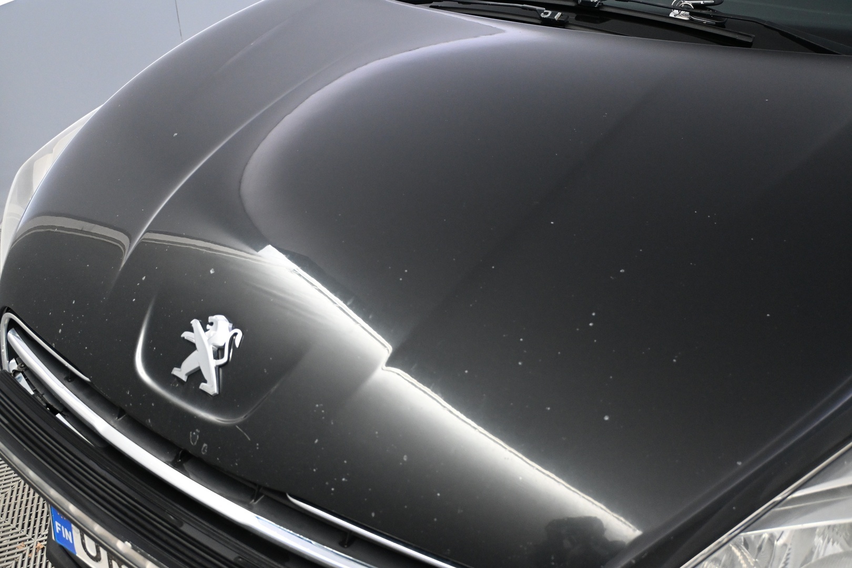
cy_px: 284
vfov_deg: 42.6
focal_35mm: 31
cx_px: 426
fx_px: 728
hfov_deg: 60.7
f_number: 3.8
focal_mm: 20.5
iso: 2200
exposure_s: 1/125
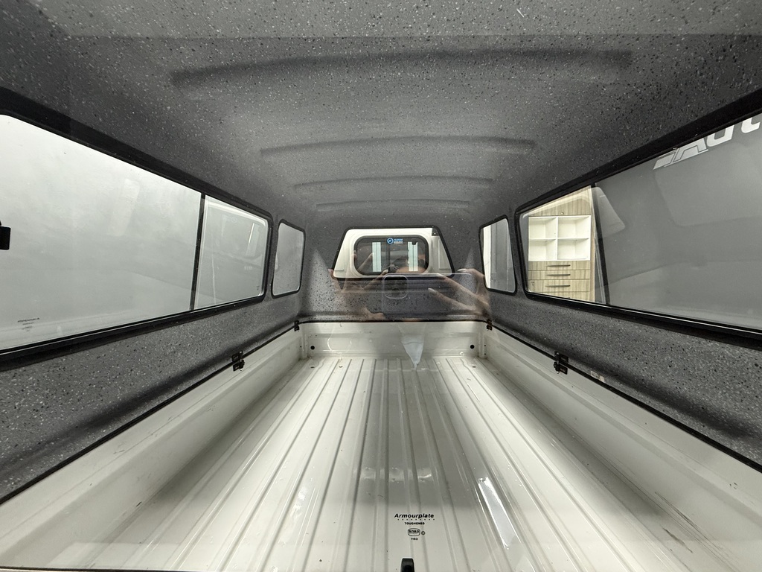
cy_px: 286
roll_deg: +1.3
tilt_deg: -3.4
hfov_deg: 102.1
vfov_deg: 85.7
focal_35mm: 14
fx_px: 308
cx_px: 381
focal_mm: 2.22
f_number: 2.2
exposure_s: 1/50
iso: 320
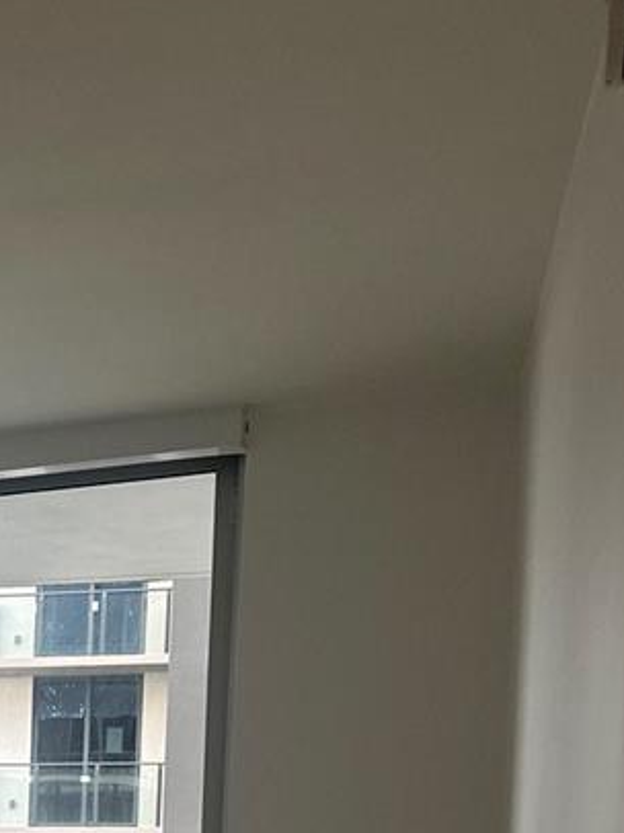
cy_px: 1016
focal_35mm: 71
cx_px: -129
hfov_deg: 19.5
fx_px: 1708
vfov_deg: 24.6
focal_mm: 6.86
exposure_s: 1/60
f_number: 1.78
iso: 160
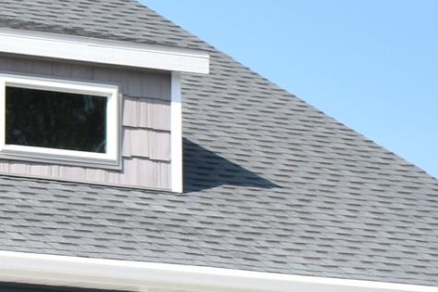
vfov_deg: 5.0
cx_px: -571
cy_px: 249
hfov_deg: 7.1
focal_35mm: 273
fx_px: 3320
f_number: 9
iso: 100
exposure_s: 1/320
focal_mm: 28
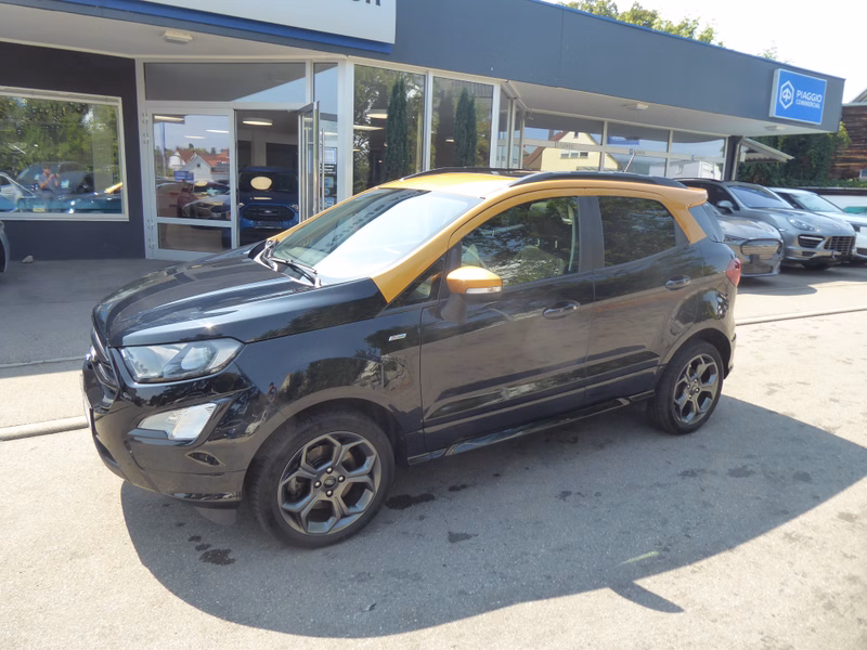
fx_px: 626
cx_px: 434
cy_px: 325
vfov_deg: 54.9
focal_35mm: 25
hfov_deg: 69.4
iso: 125
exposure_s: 1/200
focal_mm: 4.3
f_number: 3.3
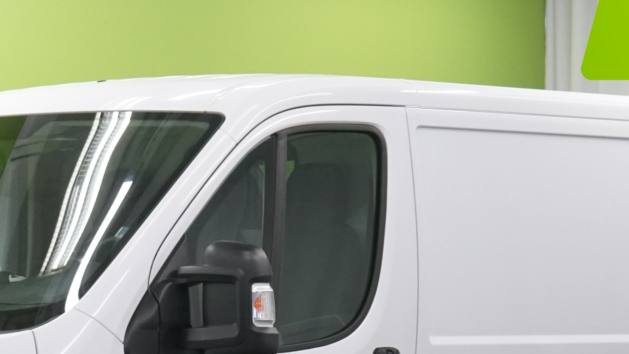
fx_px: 3002
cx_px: 274
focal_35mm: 180
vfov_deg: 6.7
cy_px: 358
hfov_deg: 12.0
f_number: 9
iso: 2000
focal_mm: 66
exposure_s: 1/25
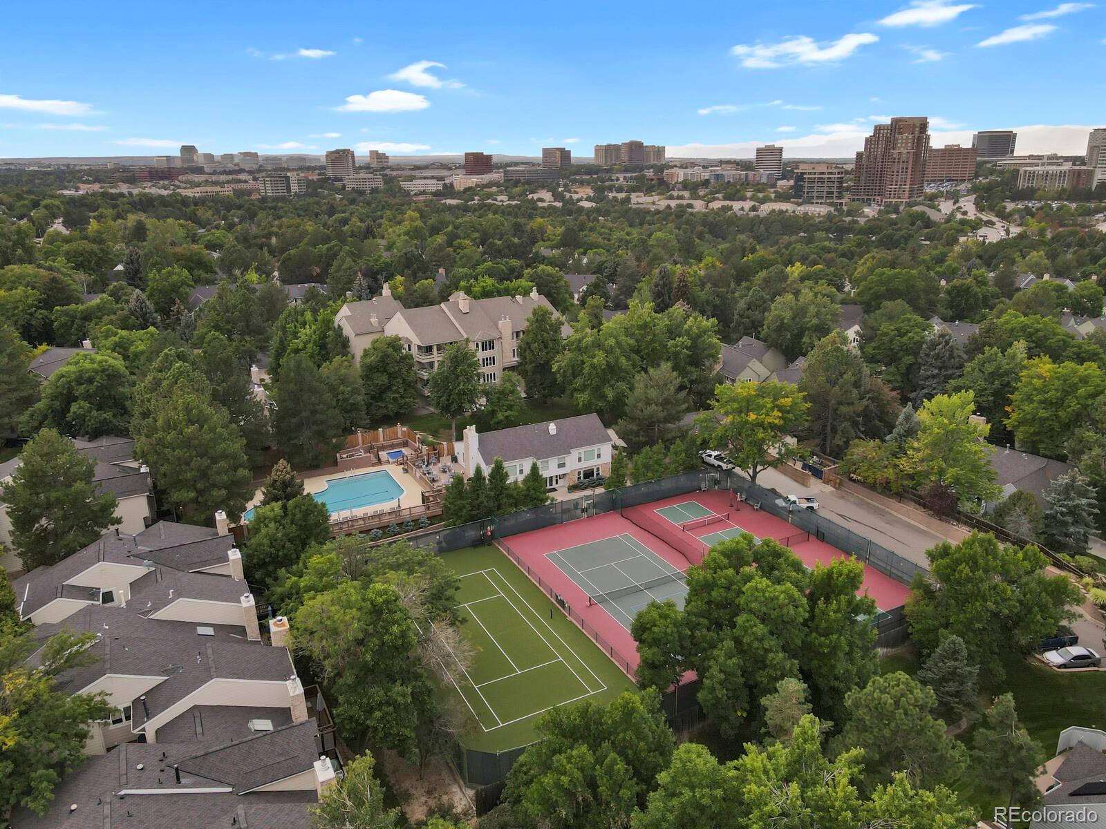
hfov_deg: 71.6
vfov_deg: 56.8
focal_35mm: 24
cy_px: 414
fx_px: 767
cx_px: 553
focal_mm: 4.5
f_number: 2.8
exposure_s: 1/60
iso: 100
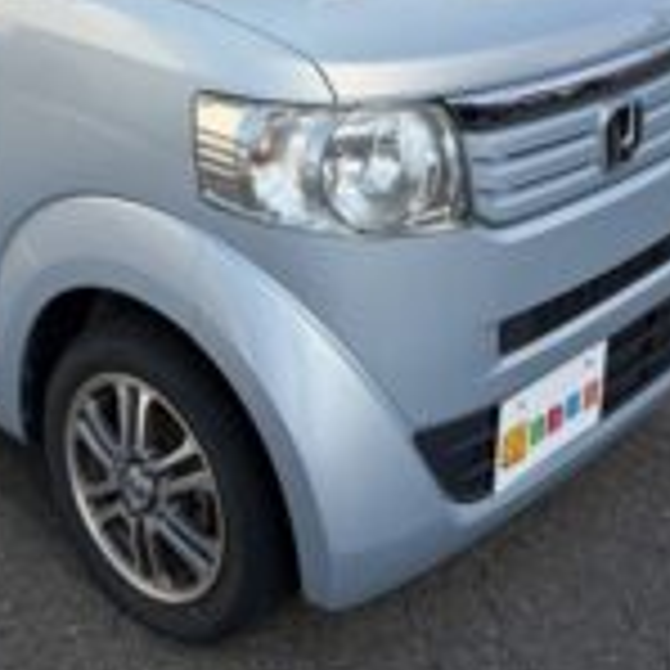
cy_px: 137
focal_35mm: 54
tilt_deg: -14.5
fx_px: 1182
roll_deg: +1.5
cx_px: 144
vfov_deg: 30.9
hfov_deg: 30.9
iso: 50
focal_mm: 5.96
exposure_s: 1/1484
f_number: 1.6
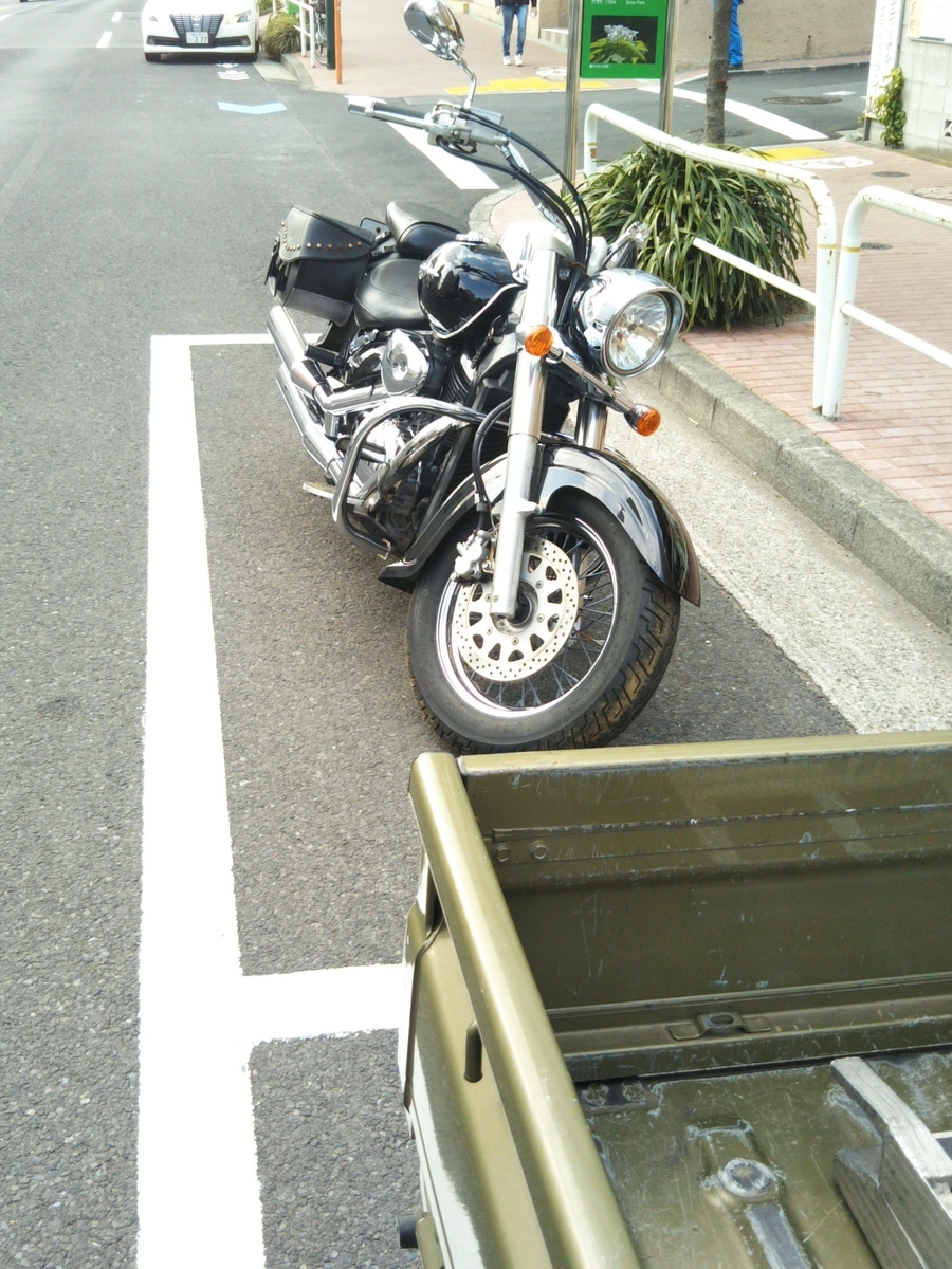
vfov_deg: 60.0
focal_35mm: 30
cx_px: 476
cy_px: 634
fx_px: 1100
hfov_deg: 46.8
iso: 36
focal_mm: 4
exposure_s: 1/185
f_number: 2.2
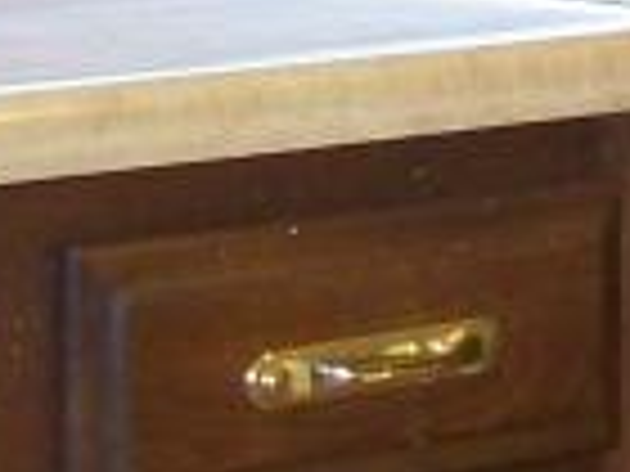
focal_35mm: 263
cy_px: 56
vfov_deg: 5.6
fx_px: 4787
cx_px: 1089
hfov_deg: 7.3
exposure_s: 1/30
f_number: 2.8
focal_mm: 5.85
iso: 200
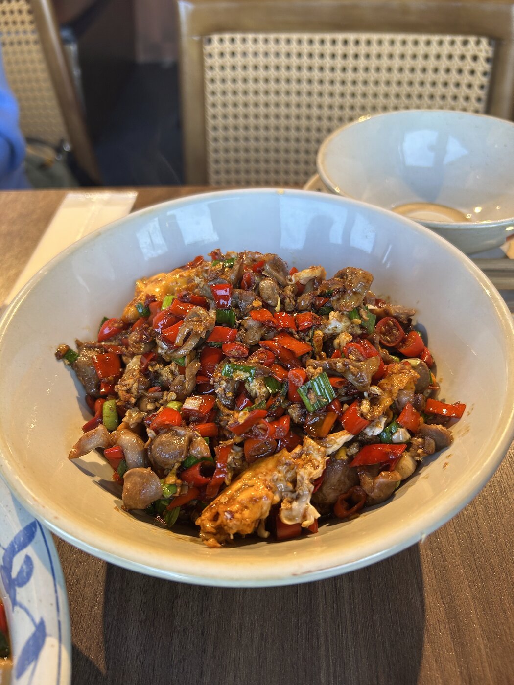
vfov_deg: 67.3
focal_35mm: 26
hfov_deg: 53.1
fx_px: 515
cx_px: 257
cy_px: 342
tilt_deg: -45.6
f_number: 1.5
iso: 80
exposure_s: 1/100
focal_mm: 5.7
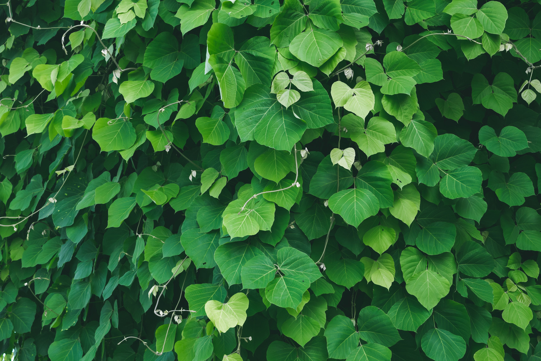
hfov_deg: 31.9
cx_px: 270
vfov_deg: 21.6
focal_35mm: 63
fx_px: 947
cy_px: 180
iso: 400
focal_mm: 42
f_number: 10
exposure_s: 1/160
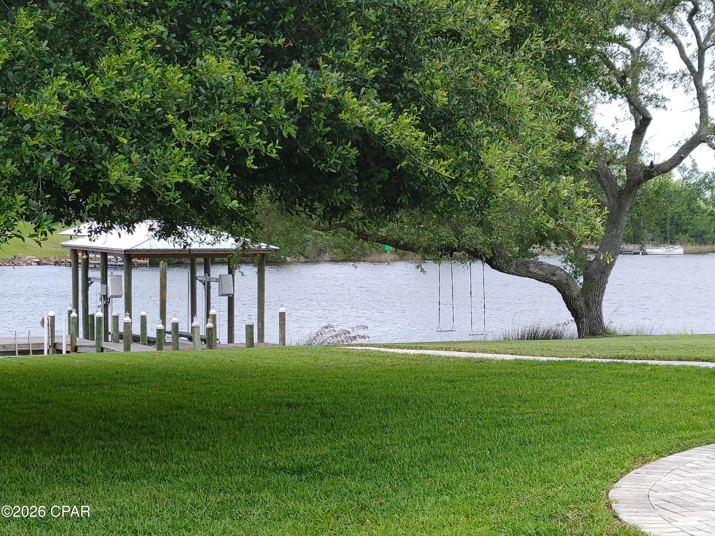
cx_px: 358
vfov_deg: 21.0
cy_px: 268
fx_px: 1446
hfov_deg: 27.8
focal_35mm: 70
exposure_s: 1/358
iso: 50
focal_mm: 5.58
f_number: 1.8
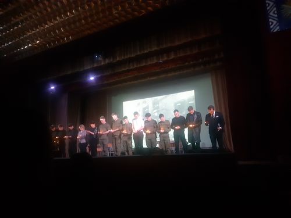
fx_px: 219
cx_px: 146
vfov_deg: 53.1
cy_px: 109
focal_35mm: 26
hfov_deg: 67.3
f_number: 1.7
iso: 1250
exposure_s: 1/10
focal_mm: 3.93
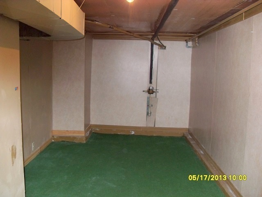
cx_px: 131
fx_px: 257
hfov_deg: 54.0
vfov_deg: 41.8
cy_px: 98
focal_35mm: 34
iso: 240
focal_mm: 6.3
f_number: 2.8
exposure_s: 1/45
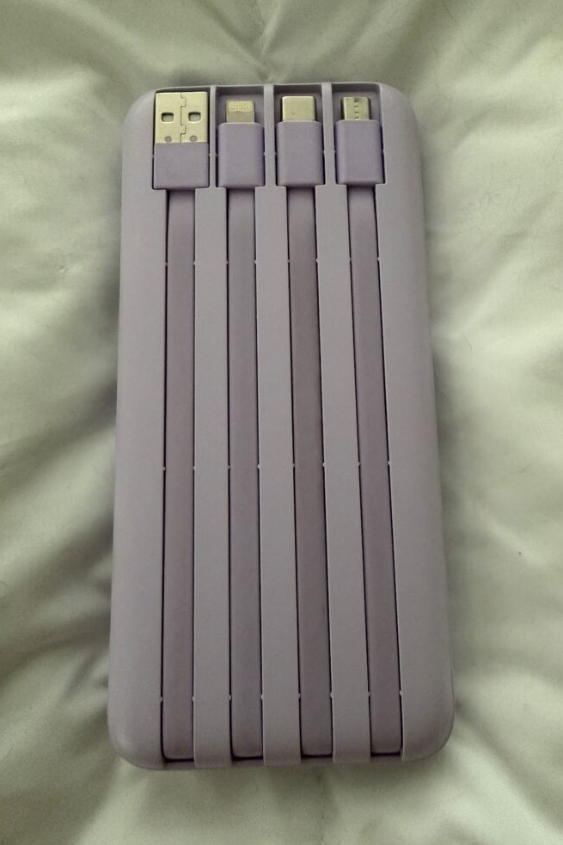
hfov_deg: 49.5
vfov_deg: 69.4
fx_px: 610
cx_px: 304
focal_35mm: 26
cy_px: 438
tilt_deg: -82.5
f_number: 2.2
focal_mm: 2.22
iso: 500
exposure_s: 1/60
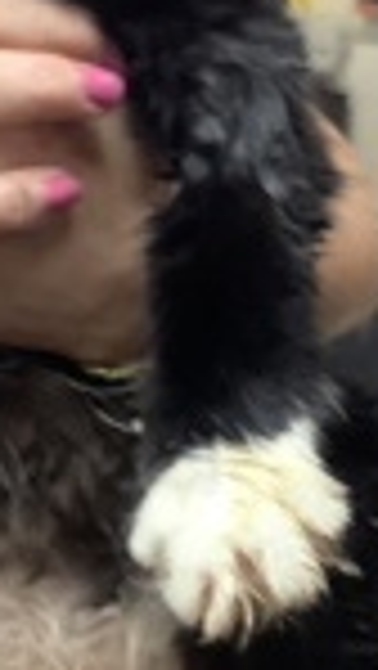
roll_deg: -2.2
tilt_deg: -7.5
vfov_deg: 22.3
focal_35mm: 95
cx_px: 20
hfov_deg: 12.6
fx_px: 1690
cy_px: 198
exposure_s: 1/40
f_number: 2.4
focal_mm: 3.3
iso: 400
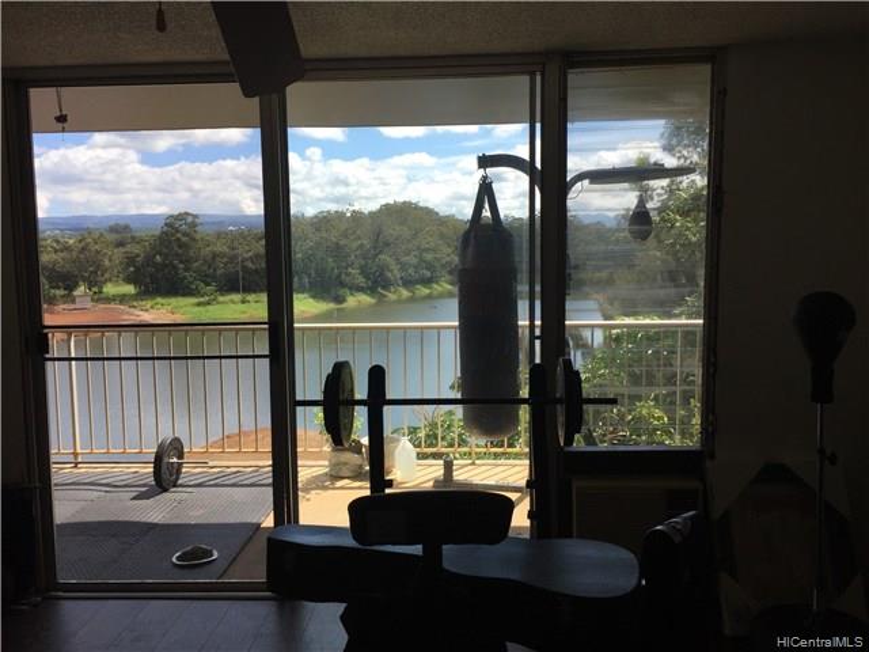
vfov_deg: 48.2
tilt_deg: -5.2
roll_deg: +0.2
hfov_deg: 61.7
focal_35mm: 29
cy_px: 326
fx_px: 728
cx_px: 434
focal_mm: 4.15
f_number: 2.2
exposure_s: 1/989
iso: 32
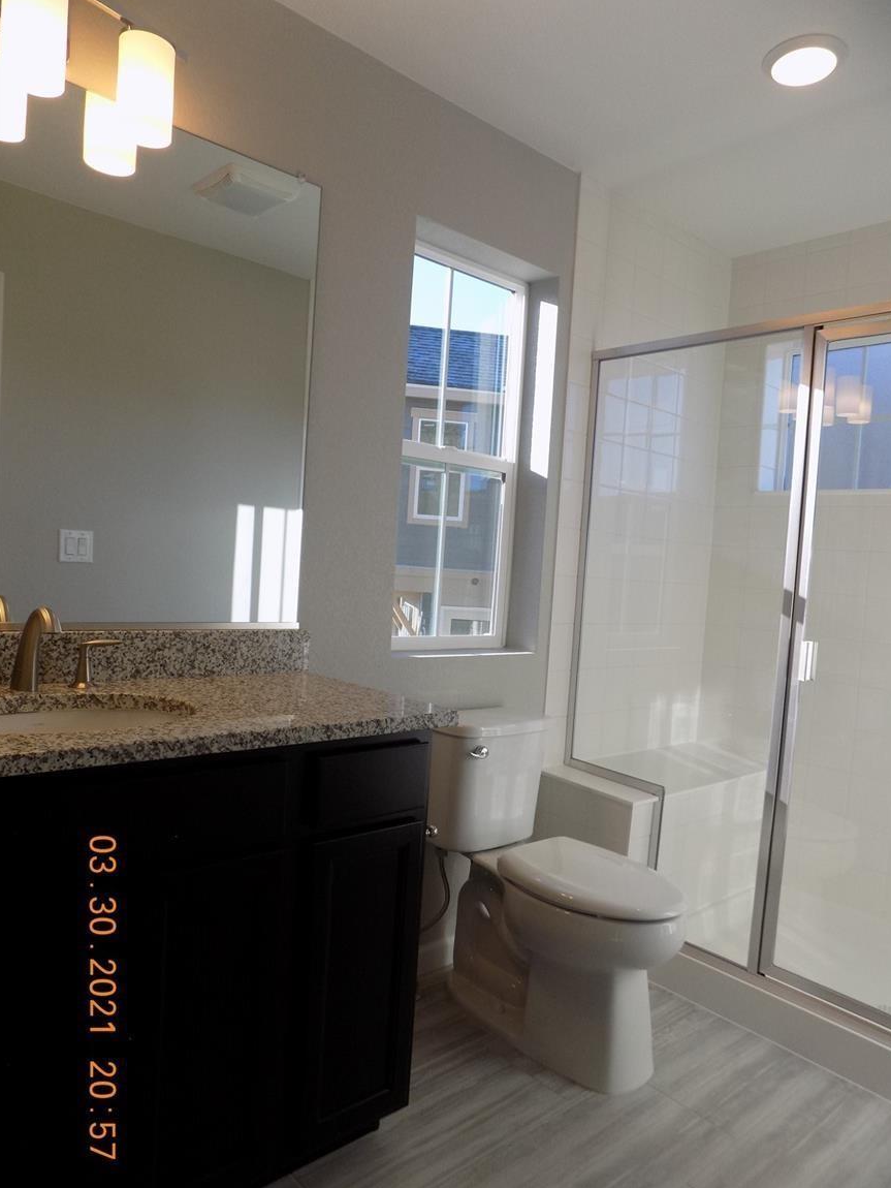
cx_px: 459
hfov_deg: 56.8
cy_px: 603
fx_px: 823
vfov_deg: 71.6
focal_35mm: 24
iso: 80
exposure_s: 1/200
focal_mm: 4
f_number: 3.1
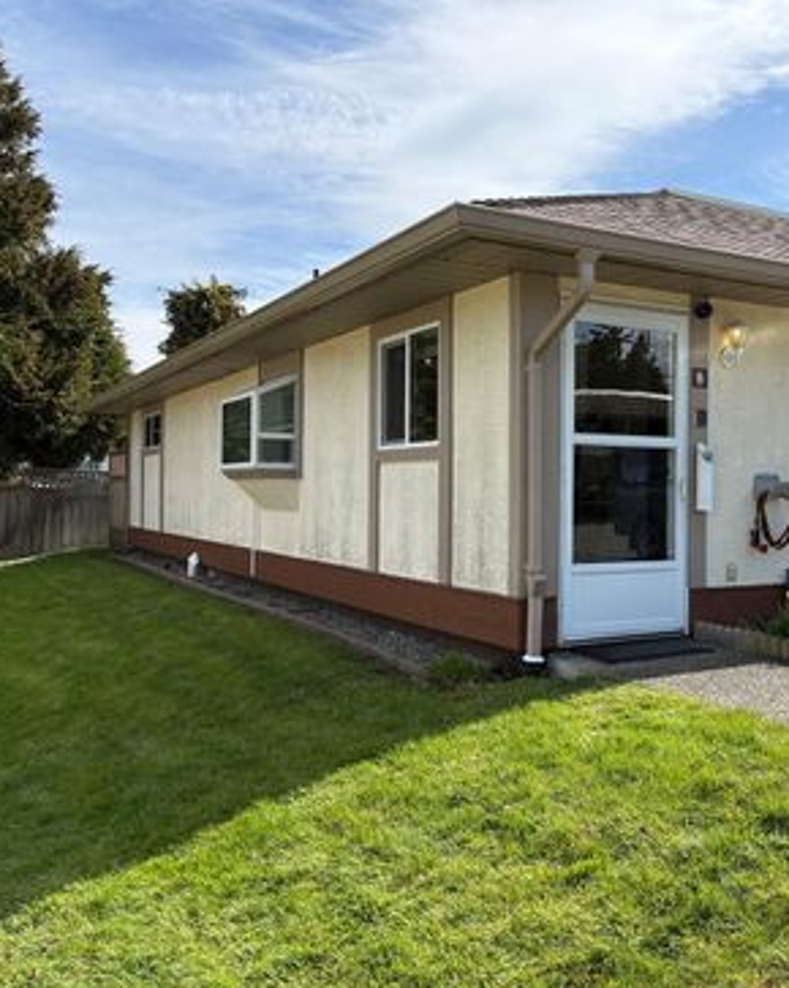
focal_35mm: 35
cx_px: 620
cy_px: 489
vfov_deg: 51.6
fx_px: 1022
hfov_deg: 40.6
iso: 50
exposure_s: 1/2865
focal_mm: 5.96
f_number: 1.6
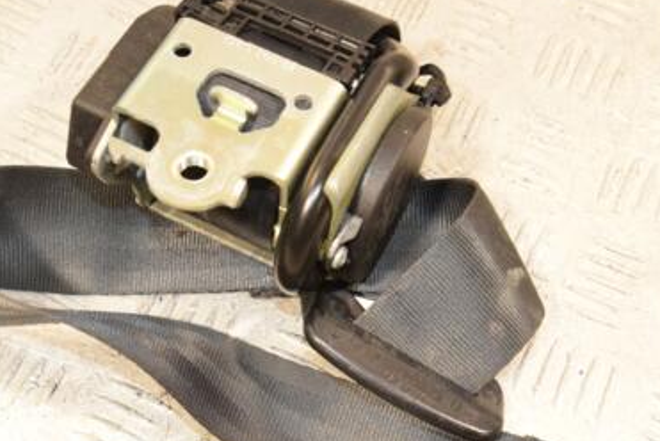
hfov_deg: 31.9
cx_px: 301
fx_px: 1156
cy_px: 306
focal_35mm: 63
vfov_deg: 21.5
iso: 1600
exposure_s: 1/200
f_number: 6.3
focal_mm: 26
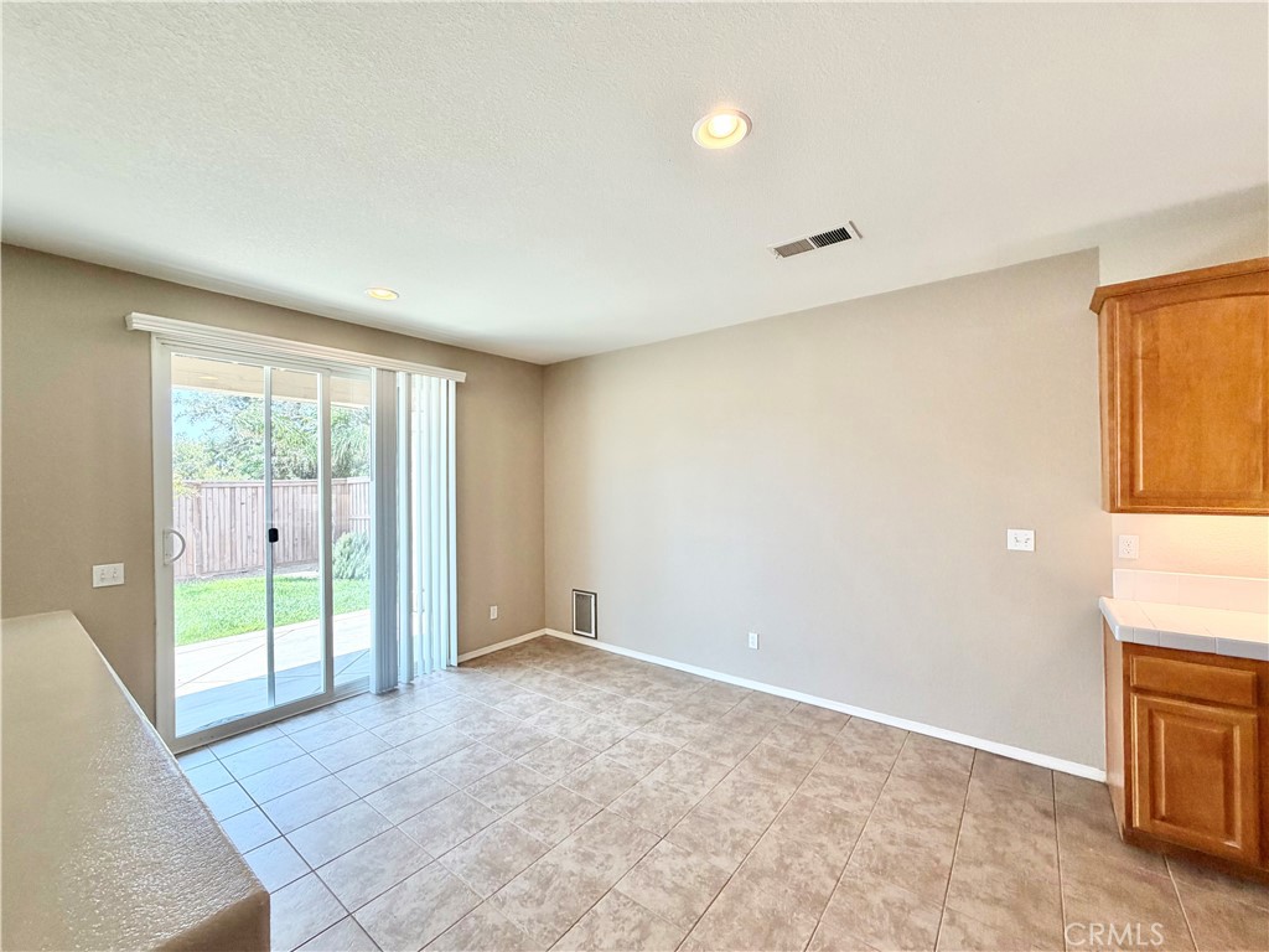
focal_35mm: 14
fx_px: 513
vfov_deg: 85.7
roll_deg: +0.7
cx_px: 634
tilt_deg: -0.1
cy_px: 476
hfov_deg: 102.1
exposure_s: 1/120
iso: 100
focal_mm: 2.22
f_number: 2.2
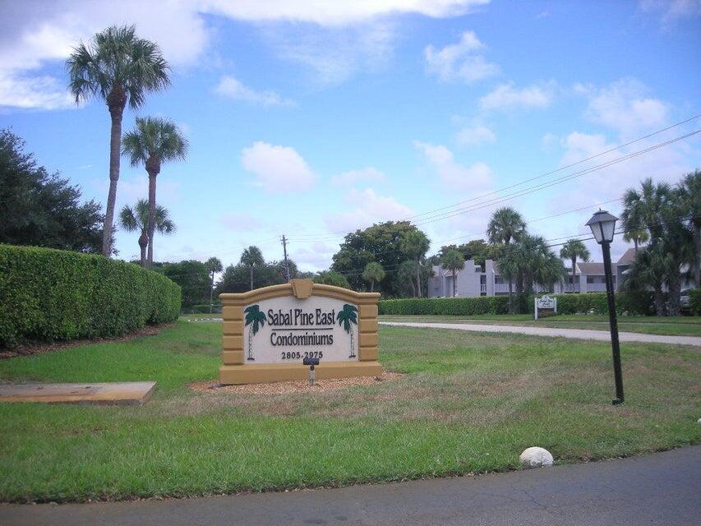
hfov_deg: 52.6
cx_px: 350
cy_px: 263
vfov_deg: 40.7
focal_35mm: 35
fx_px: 709
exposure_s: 1/151
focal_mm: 5.7
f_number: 5.7
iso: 72
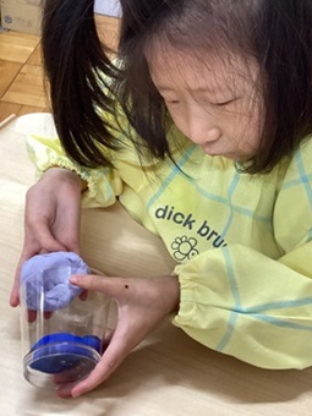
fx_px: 505
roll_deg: -15.8
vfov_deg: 44.8
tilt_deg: -39.2
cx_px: 230
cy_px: 207
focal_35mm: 42
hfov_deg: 33.7
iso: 200
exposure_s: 1/60
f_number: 2.4
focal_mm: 3.3
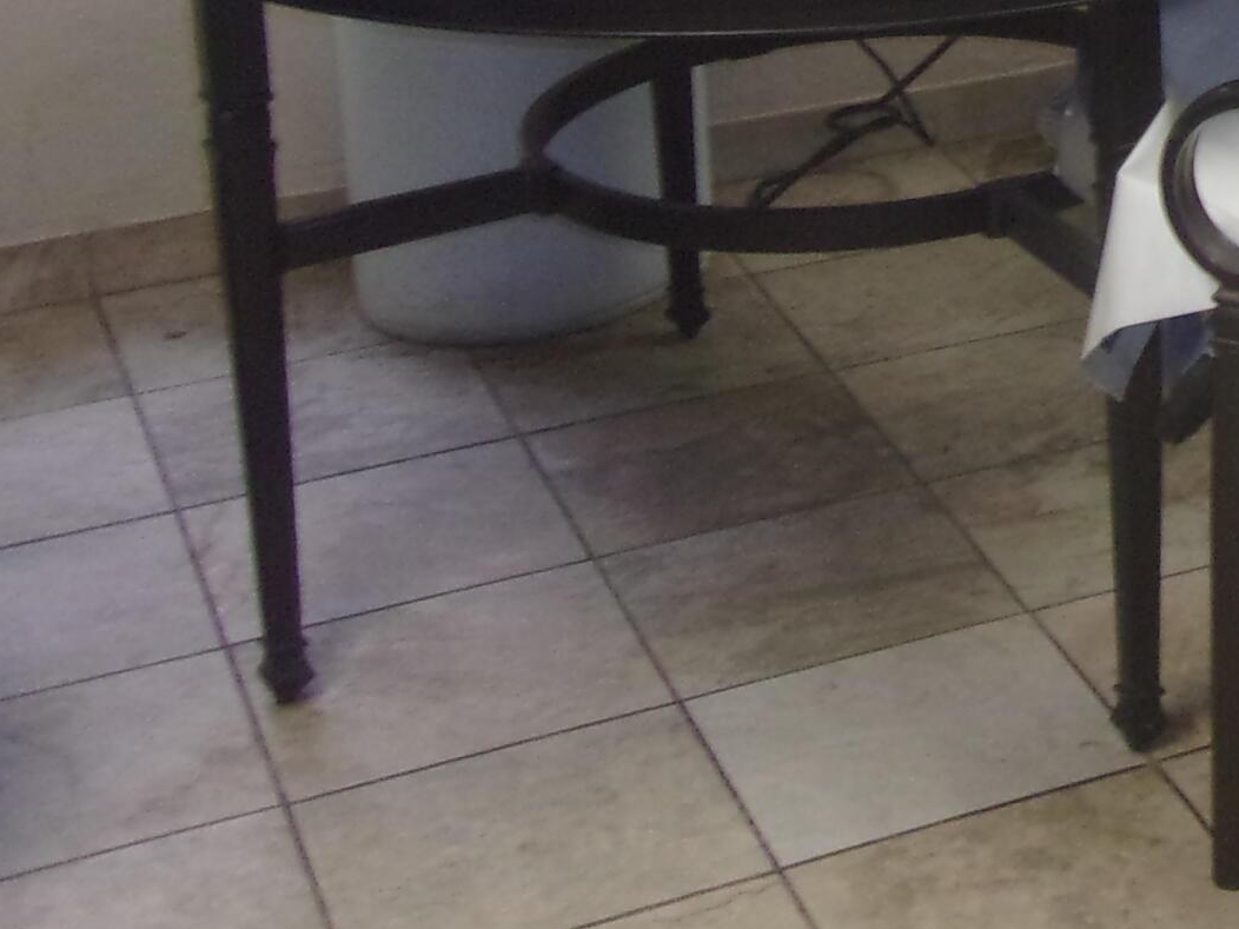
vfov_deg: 14.4
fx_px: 3472
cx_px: 1750
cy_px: -390
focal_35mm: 97
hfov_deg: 18.4
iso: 200
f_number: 3.3
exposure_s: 1/34
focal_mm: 6.1
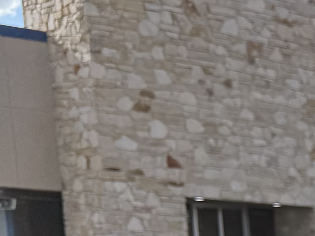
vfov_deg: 9.2
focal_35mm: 143
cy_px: 584
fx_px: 1301
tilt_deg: -13.6
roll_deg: +1.2
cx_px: 894
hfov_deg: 10.5
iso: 100
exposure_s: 1/1901
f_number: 1.78
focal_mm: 6.76
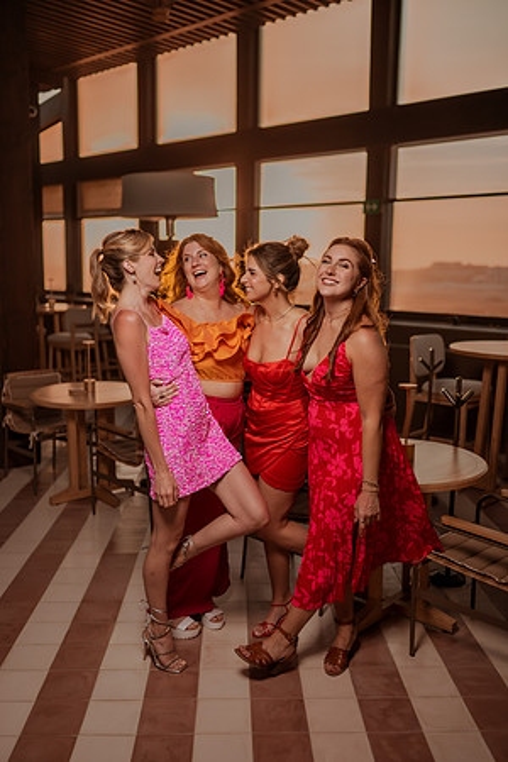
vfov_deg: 54.4
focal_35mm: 35
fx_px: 741
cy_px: 381
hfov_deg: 37.9
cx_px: 254
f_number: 1.8
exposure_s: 1/2500
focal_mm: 35
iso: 100
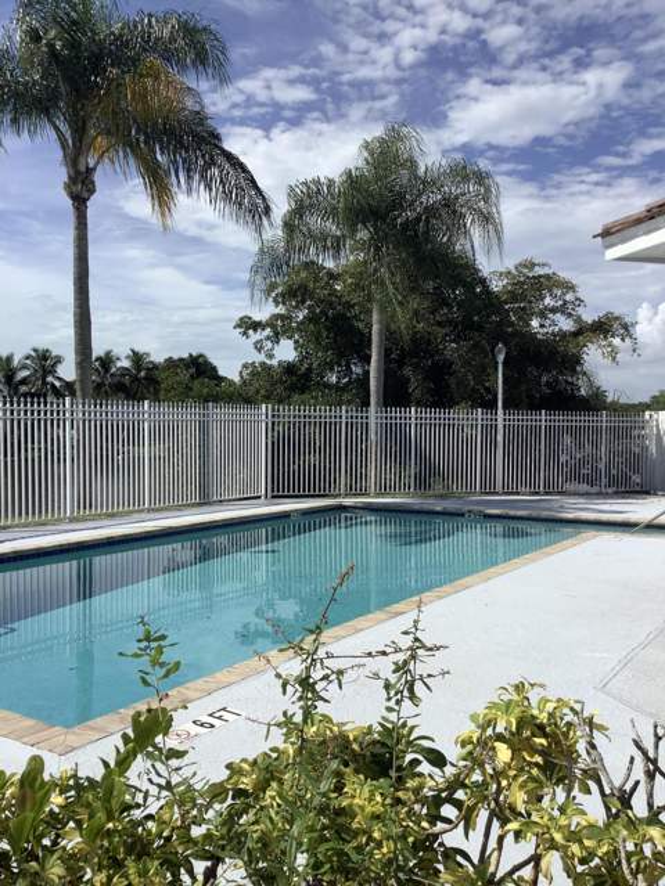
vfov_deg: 58.4
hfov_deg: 45.4
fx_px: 794
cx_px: 332
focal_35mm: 31
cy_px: 443
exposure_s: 1/2632
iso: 25
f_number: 2.4
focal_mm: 3.3
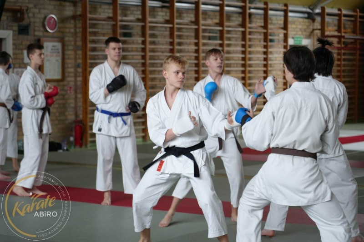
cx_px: 182
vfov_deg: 13.0
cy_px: 121
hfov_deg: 19.5
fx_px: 1061
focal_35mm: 105
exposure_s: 1/160
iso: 1600
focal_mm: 105
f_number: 4
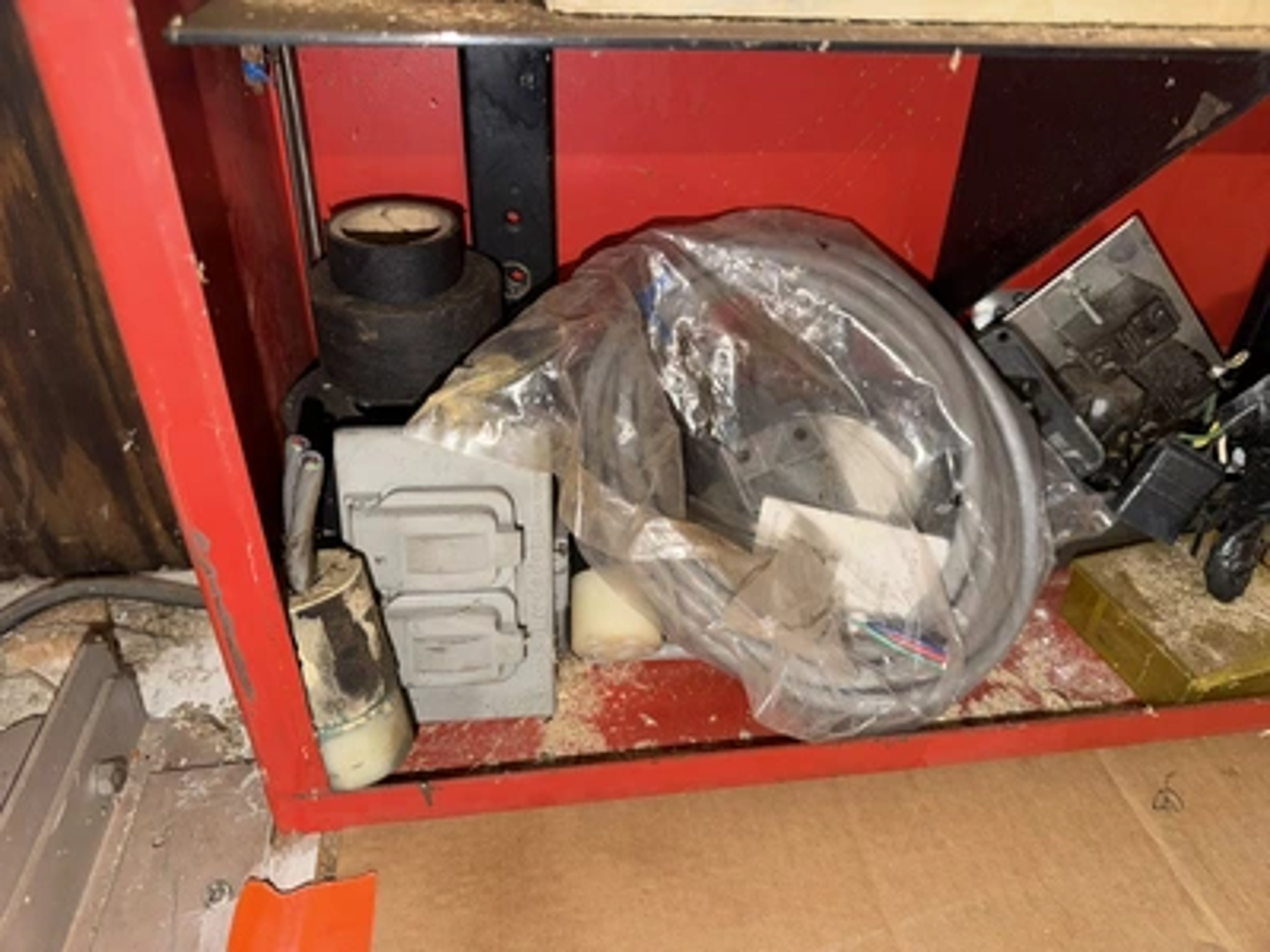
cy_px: 476
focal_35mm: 24
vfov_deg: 56.8
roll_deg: -2.4
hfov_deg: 71.6
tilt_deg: -34.8
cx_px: 635
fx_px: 881
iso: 100
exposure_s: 1/13
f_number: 1.78
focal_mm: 6.76
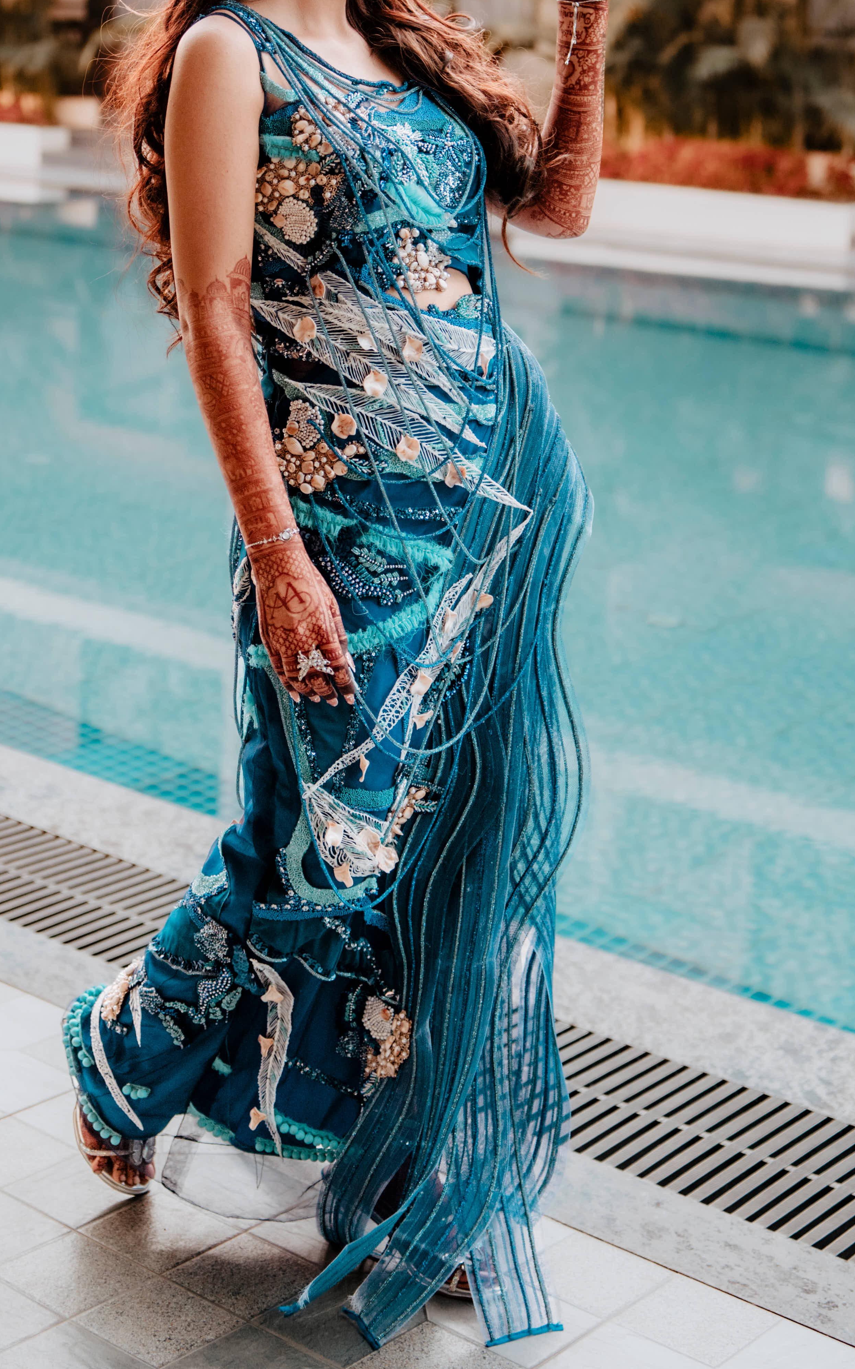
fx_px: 2349
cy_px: 383
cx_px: 313
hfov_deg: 20.6
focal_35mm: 63
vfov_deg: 32.0
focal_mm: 35
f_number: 2.8
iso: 640
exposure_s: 1/800
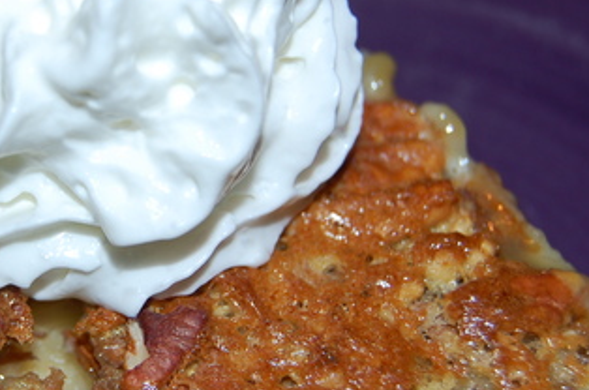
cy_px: 195
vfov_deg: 14.5
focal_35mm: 94
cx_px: 77
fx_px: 1535
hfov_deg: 21.3
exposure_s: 1/60
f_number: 4.5
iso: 220
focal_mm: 32
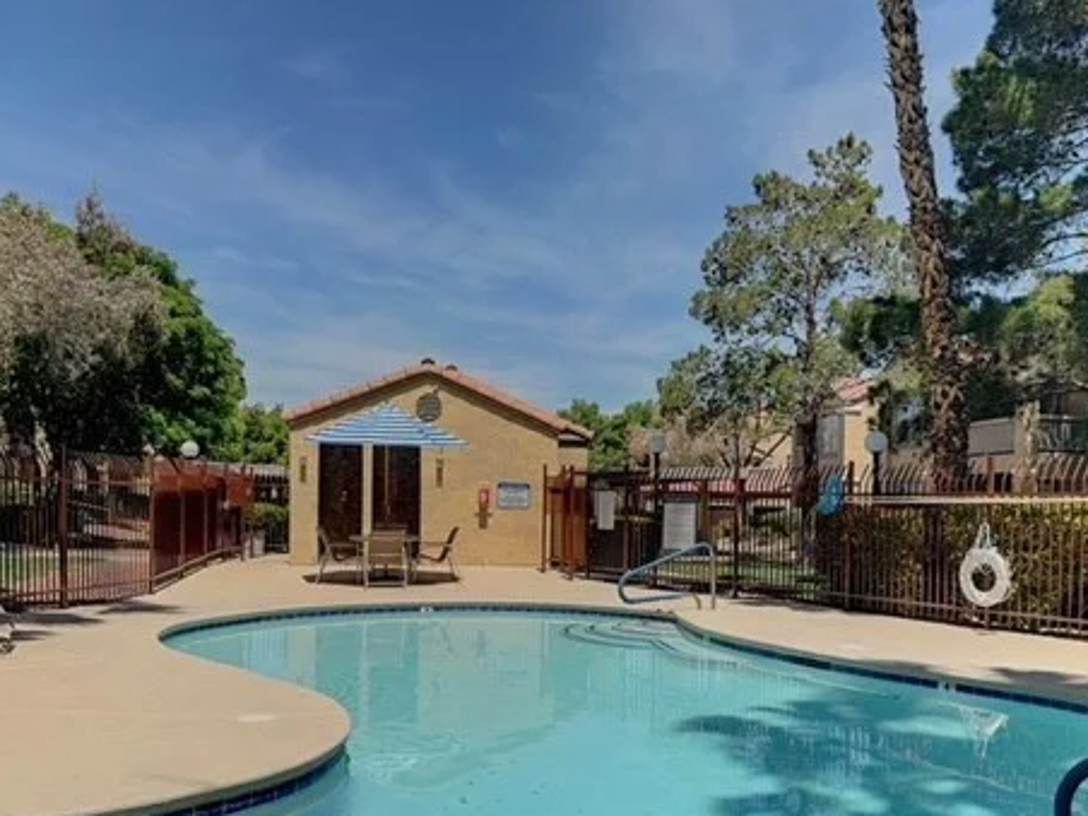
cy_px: 515
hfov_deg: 53.9
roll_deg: -0.7
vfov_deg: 41.5
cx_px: 585
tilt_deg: -0.6
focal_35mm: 34
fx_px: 1069
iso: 80
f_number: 1.78
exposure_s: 1/7092
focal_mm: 6.76
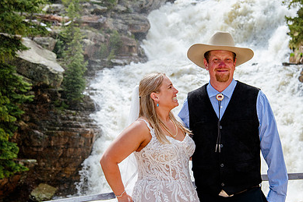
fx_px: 690
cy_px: 98
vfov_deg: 16.6
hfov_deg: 24.7
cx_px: 180
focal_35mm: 82
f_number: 5
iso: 250
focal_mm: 55
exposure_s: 1/640
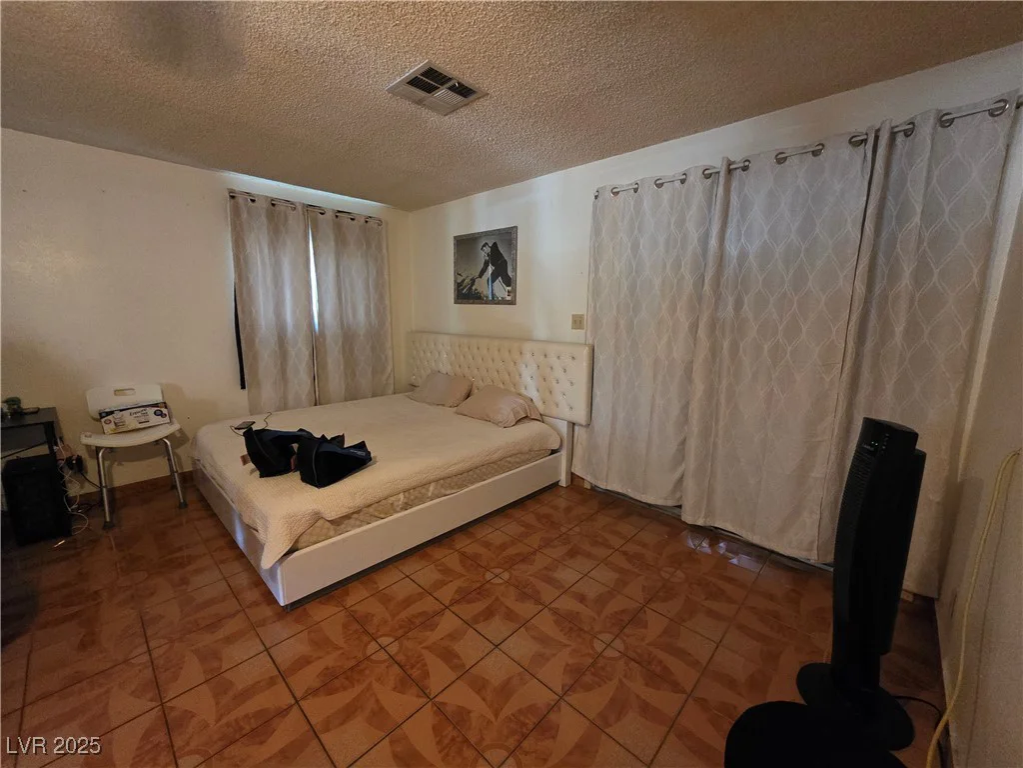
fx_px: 384
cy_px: 384
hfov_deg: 106.2
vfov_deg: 89.9
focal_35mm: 13
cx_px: 512
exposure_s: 1/60
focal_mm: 2.2
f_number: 1.9
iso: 1000
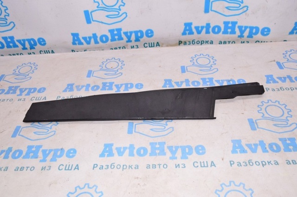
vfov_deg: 41.6
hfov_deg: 59.6
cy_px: 98
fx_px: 260
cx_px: 148
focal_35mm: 32
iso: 1600
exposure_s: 1/200
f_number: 8
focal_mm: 21
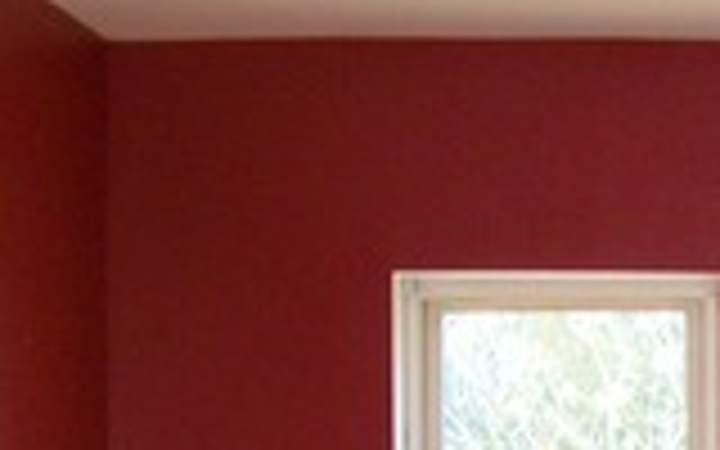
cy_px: 1004
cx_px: 1044
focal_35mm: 148
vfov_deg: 8.3
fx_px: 2904
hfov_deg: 13.4
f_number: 3.1
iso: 160
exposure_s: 1/80
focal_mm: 6.3
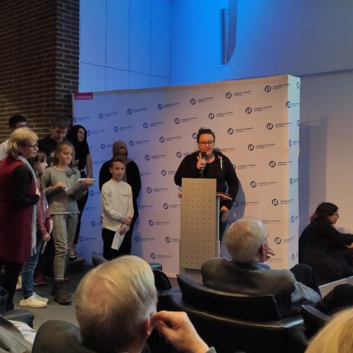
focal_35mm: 46
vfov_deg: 36.8
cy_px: 164
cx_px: 157
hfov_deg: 36.7
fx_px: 531
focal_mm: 4.77
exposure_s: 1/33
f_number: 1.75
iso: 318
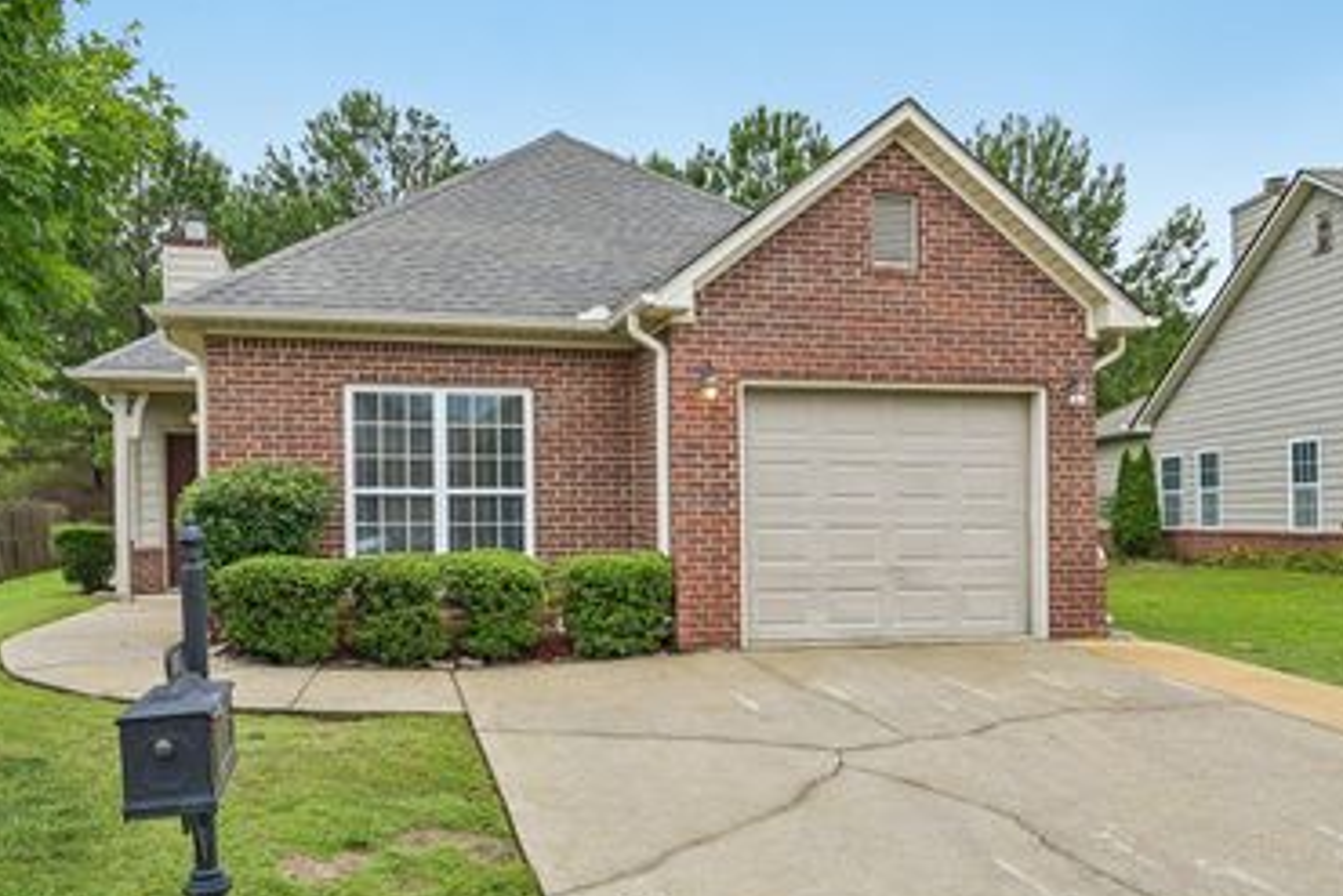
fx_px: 1033
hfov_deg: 65.8
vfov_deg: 46.9
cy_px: 448
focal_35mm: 28
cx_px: 592
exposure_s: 1/160
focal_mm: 20.5
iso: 100
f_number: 8
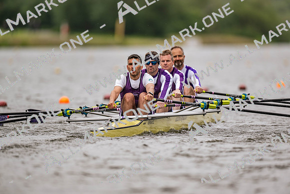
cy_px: 97
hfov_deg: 3.4
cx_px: 145
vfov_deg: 2.3
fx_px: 4834
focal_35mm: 600
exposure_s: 1/2500
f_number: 4
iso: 220
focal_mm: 600
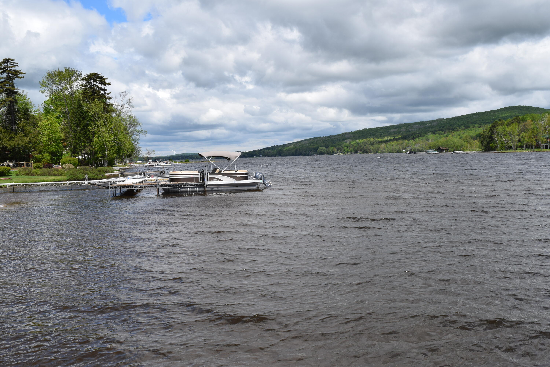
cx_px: 275
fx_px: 550
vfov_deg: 36.9
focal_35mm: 36
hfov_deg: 53.1
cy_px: 184
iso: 200
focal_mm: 24
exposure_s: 1/400
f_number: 10
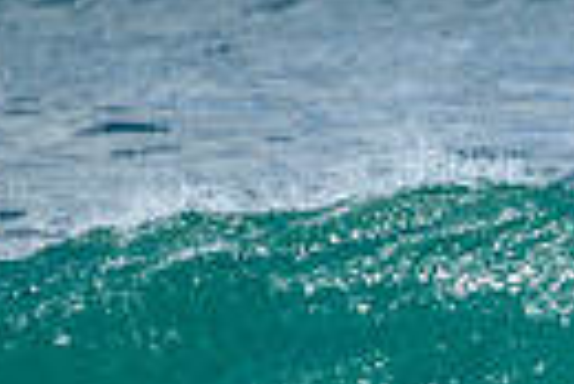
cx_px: 967
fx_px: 57049
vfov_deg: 0.4
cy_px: 602
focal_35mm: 3574
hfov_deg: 0.6
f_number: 11
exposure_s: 1/2000
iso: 1000
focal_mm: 800
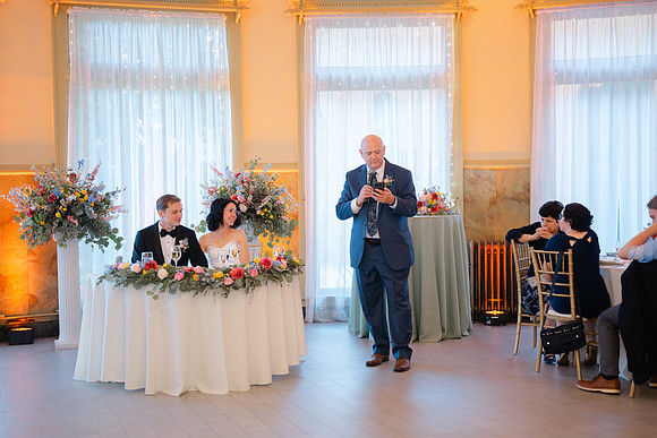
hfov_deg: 39.6
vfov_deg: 27.0
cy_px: 219
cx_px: 328
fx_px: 913
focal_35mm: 50
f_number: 1.8
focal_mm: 50
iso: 320
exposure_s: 1/100
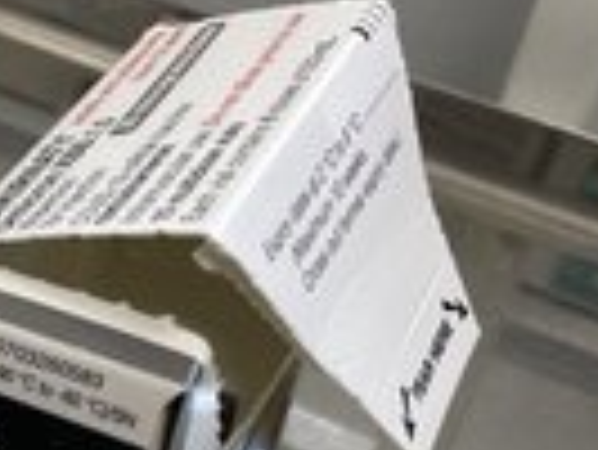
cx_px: -243
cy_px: 441
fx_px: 1349
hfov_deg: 21.7
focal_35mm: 78
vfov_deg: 18.5
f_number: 1.6
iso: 80
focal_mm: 4.2
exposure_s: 1/121
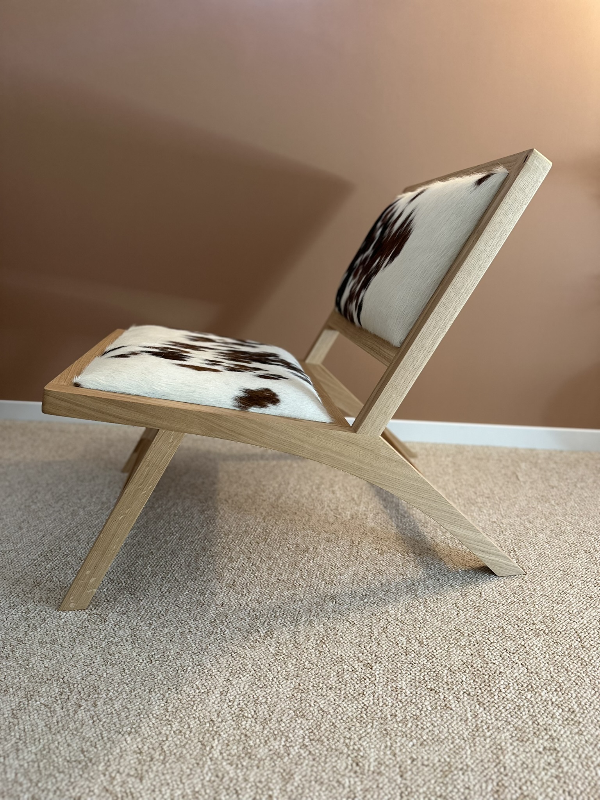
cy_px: 400
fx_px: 555
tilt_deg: -14.8
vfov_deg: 71.6
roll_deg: -0.2
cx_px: 300
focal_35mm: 24
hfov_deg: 56.8
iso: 250
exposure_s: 1/50
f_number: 1.78
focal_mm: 6.86
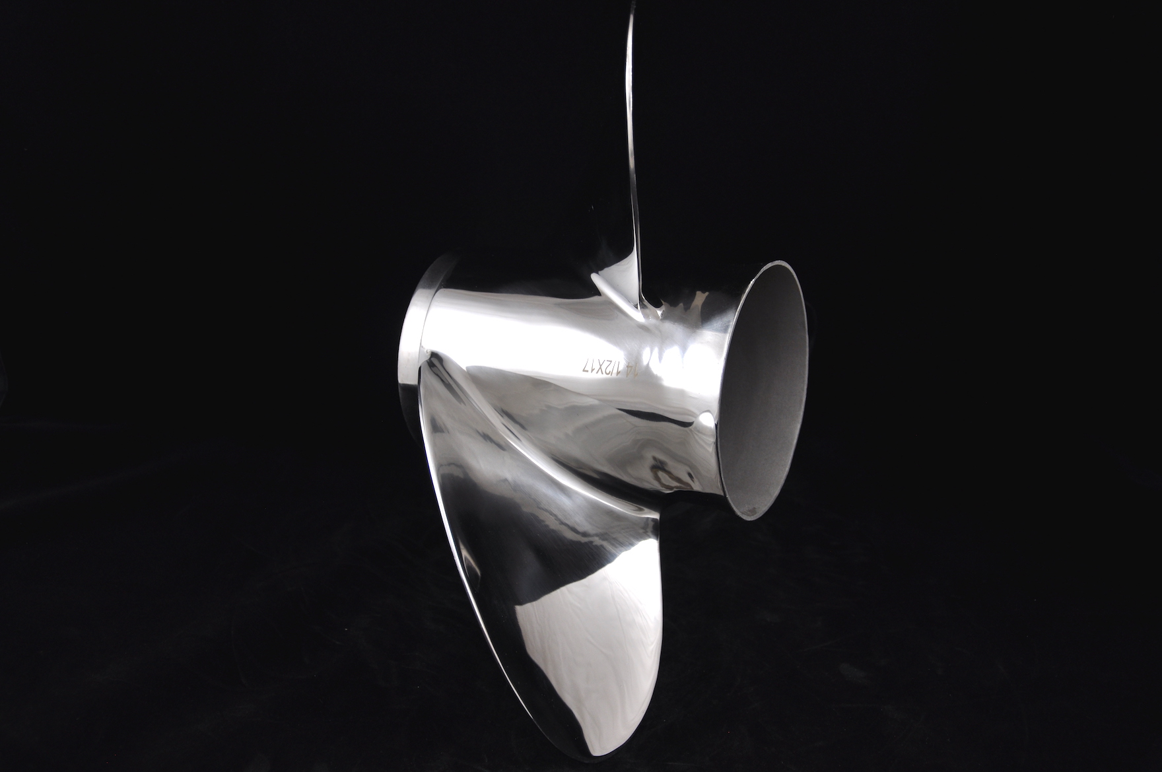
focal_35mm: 45
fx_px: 1451
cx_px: 581
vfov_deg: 29.8
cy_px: 386
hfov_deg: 43.7
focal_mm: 30
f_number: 4.2
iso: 200
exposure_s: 1/40
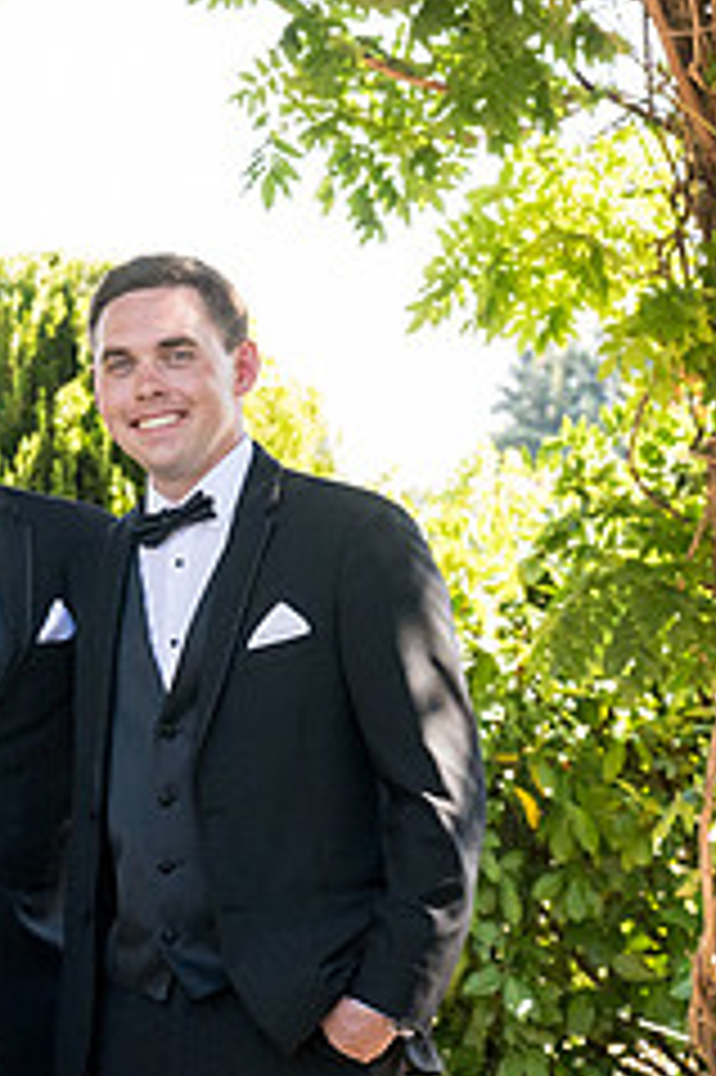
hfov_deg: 8.0
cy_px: 466
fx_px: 5079
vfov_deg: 12.1
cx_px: -131
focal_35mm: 170
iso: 2000
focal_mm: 70
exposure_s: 1/500
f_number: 6.3
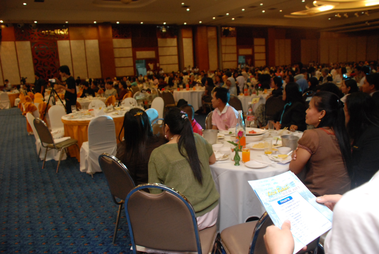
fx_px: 316
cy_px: 127
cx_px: 190
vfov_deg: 43.8
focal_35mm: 30
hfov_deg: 61.8
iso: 1000
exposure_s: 1/20
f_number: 3.8
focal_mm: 20
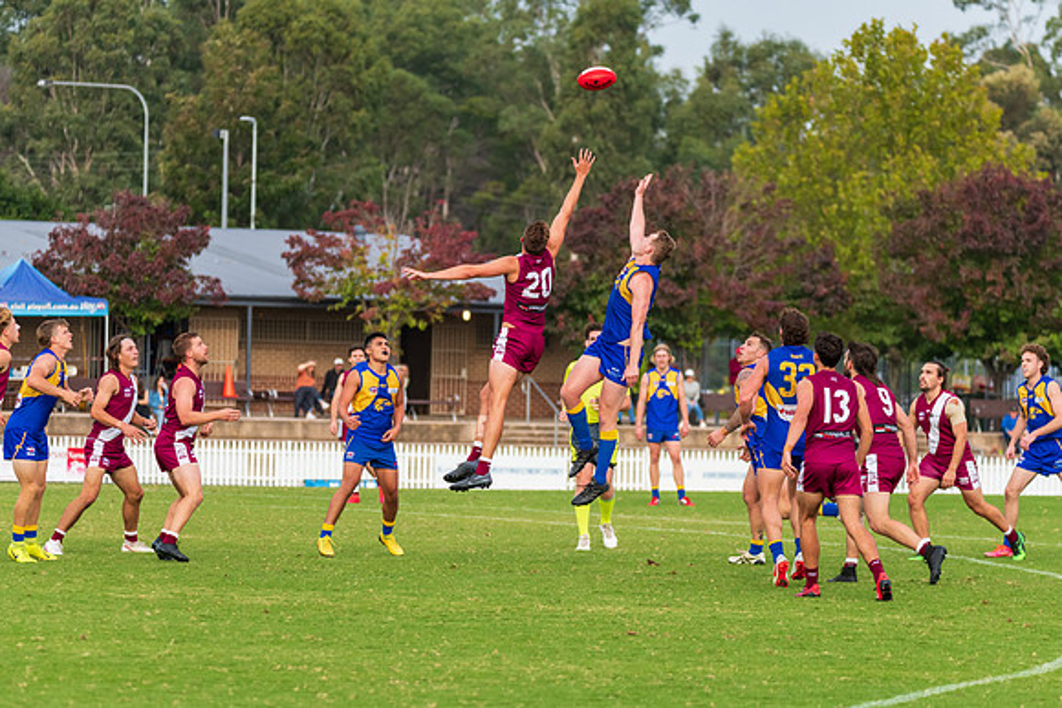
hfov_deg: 9.4
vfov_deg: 6.2
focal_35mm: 220
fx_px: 6491
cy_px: 354
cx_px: 531
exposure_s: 1/1600
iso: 800
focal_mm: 220
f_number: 5.6
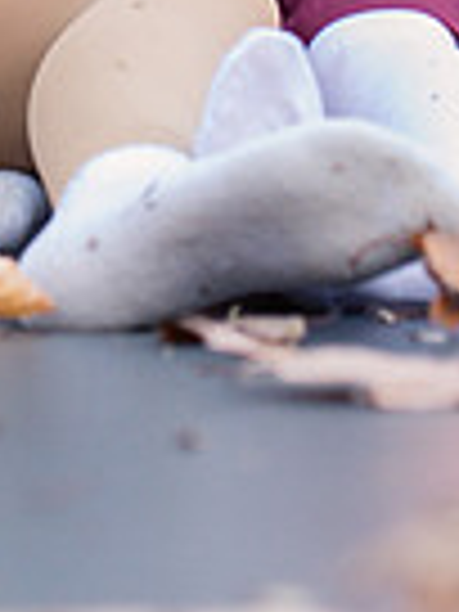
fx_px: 5940
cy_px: -85
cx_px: -69
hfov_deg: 4.4
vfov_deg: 5.9
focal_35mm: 336
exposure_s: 1/200
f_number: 3.5
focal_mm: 70
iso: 800
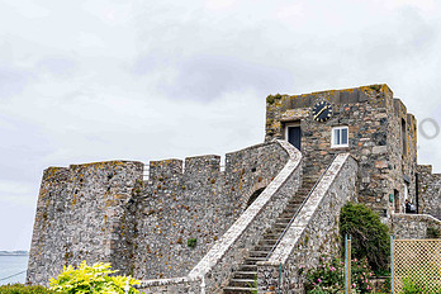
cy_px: 177
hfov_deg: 46.1
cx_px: 350
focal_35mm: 40
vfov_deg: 33.3
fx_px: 490
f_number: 6.3
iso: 250
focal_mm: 24
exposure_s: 1/640
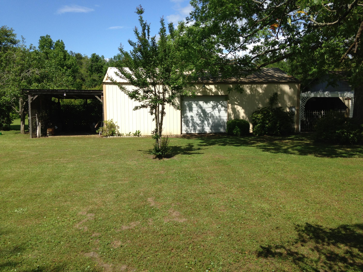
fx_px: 346
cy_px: 136
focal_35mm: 33
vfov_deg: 42.9
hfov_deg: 55.4
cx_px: 182
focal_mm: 4.13
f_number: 2.4
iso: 50
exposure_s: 1/1391
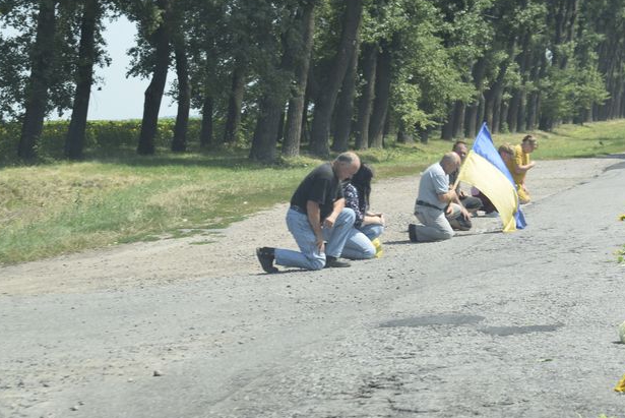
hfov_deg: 20.3
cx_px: 370
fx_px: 1748
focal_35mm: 101
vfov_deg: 13.6
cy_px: 191
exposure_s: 1/250
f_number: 8
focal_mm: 55
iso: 220
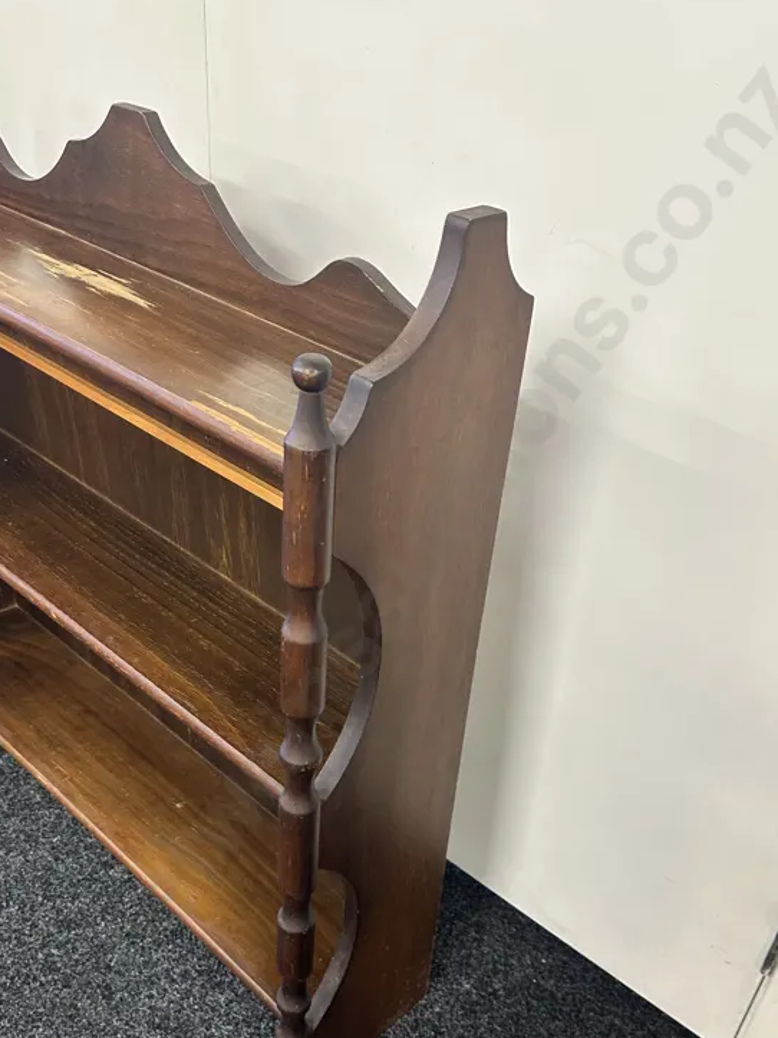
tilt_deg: -37.2
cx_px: 342
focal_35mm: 34
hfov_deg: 41.7
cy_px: 668
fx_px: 1019
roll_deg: -0.9
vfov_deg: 53.2
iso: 200
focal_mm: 6.86
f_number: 1.78
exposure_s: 1/50
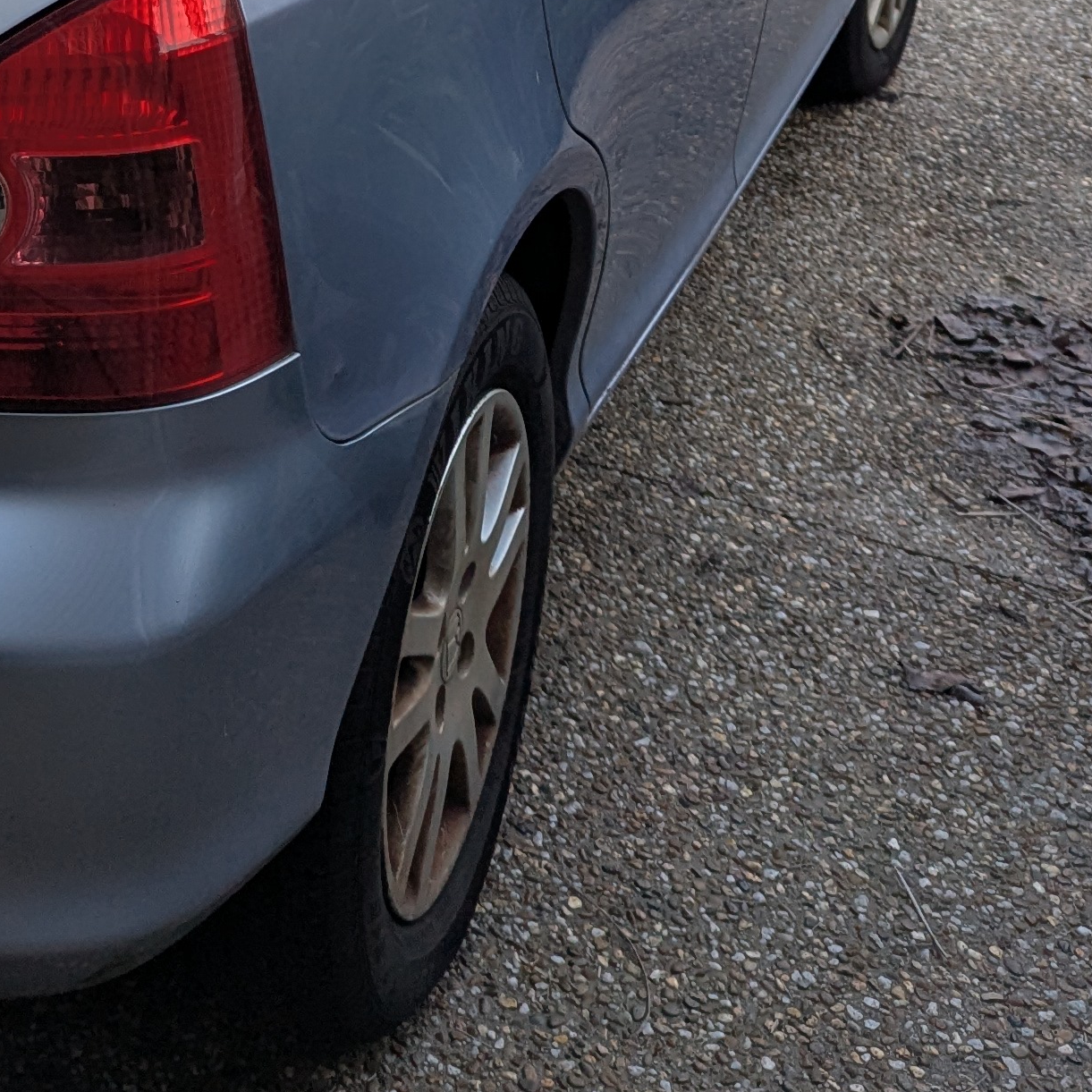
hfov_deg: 23.3
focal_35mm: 71
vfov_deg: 22.0
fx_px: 2534
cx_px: -9
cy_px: -312
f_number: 1.85
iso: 44
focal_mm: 6.81
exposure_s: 1/1088
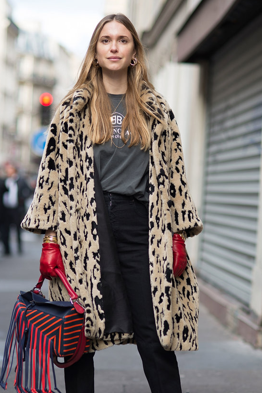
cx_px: 120
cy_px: 242
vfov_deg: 19.1
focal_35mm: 107
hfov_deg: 12.8
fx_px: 1167
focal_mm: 85
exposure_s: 1/640
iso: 100
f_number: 2.2
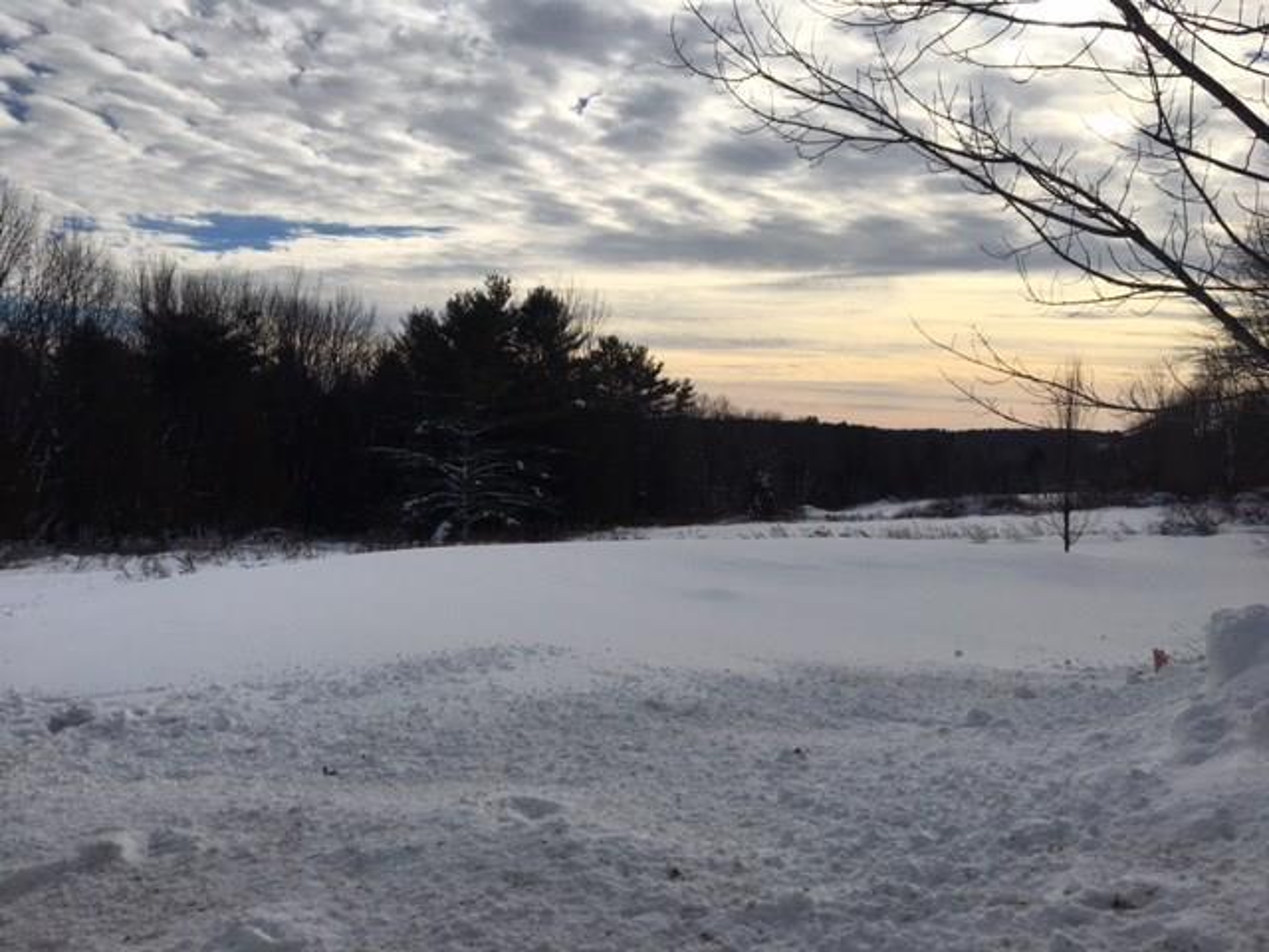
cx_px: 634
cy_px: 476
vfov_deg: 48.2
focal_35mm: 29
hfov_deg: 61.7
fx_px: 1063
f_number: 2.2
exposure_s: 1/4808
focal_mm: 4.15
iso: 25
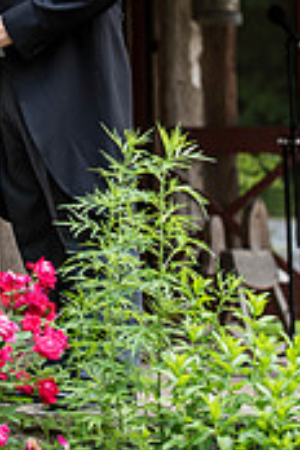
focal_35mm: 253
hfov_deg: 5.4
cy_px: -26
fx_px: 3162
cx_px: -13
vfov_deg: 8.1
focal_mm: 98
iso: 640
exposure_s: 1/1600
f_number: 2.8
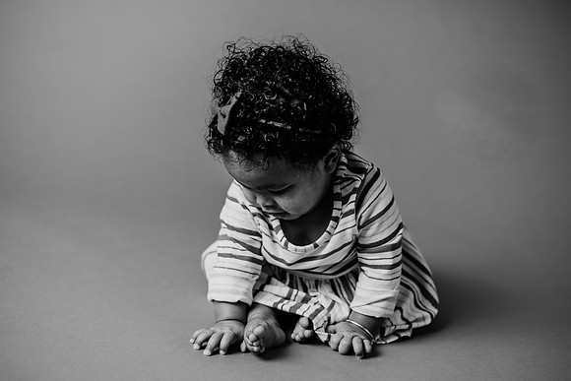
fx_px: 915
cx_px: 287
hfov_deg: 34.7
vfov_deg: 23.5
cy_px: 191
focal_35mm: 58
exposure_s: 1/160
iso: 100
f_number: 2.2
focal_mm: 50
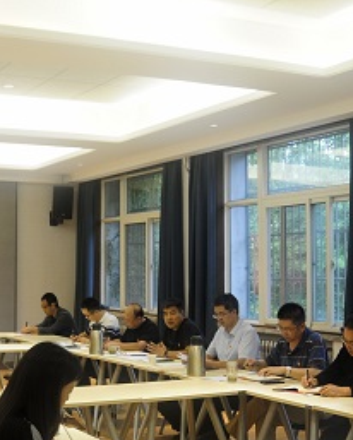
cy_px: 224
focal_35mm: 59
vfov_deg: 31.9
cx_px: 89
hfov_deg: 25.5
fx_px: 770
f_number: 3.5
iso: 320
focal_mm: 18
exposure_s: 1/30
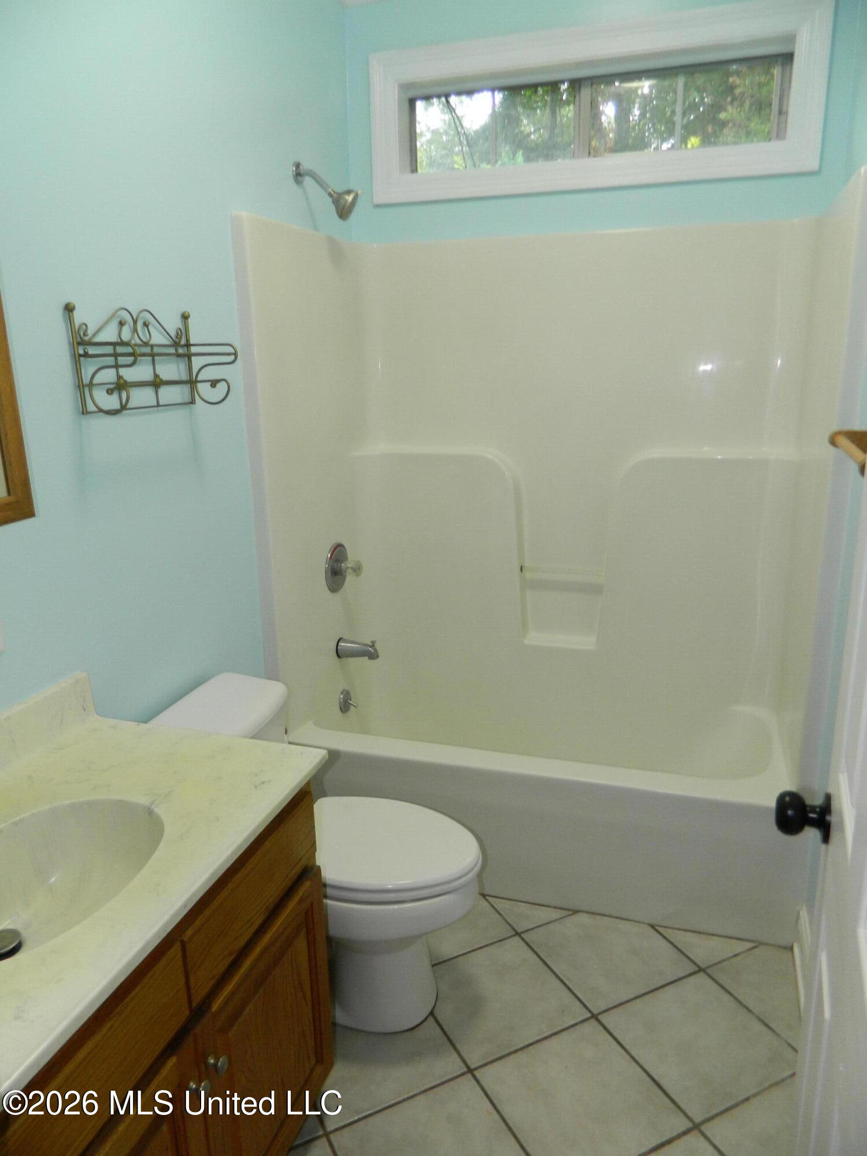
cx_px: 434
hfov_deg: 54.9
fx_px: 835
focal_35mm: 25
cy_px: 578
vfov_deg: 69.4
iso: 125
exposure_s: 1/30
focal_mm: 4.5
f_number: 3.1
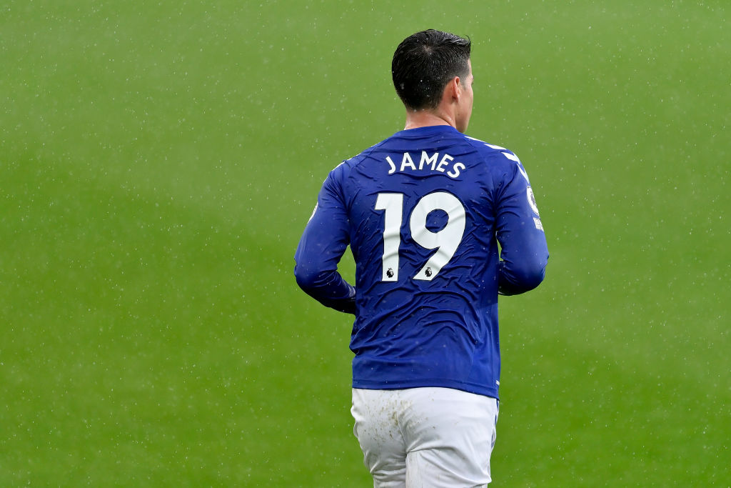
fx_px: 8123
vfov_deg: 3.4
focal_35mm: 400
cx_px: 366
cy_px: 244
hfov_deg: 5.2
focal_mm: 400
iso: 1000
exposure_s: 1/2000
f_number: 2.8
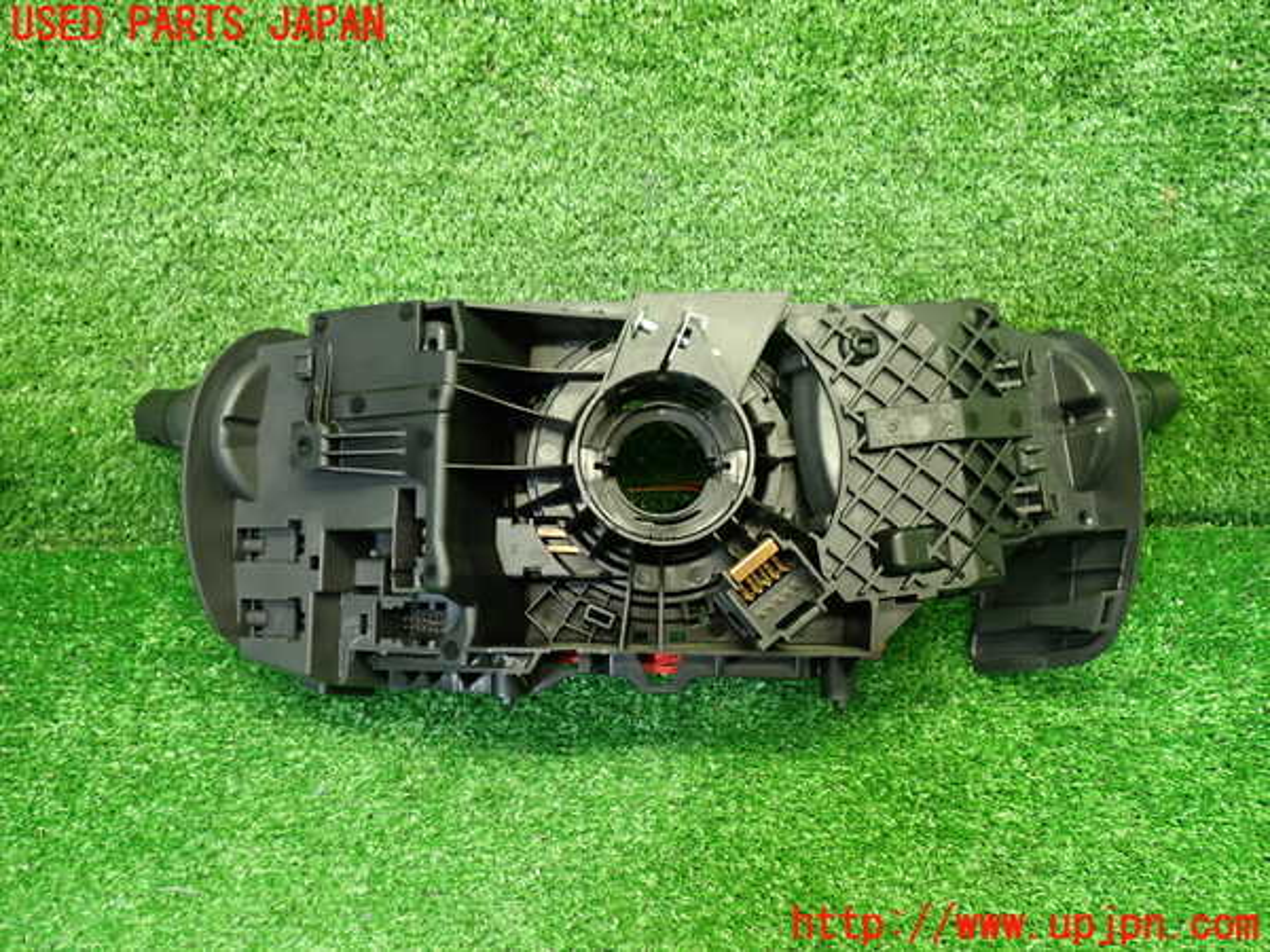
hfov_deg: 60.0
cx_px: 635
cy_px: 476
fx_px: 1101
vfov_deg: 46.8
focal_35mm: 30
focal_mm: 5.4
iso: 320
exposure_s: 1/30
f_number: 2.3
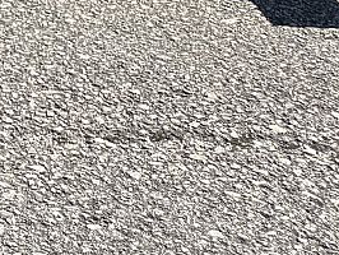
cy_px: -635
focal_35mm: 173
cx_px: -809
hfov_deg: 8.6
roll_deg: +0.2
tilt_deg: -6.6
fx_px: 1696
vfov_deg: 7.2
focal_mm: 6.76
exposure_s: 1/4310
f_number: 1.78
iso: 80
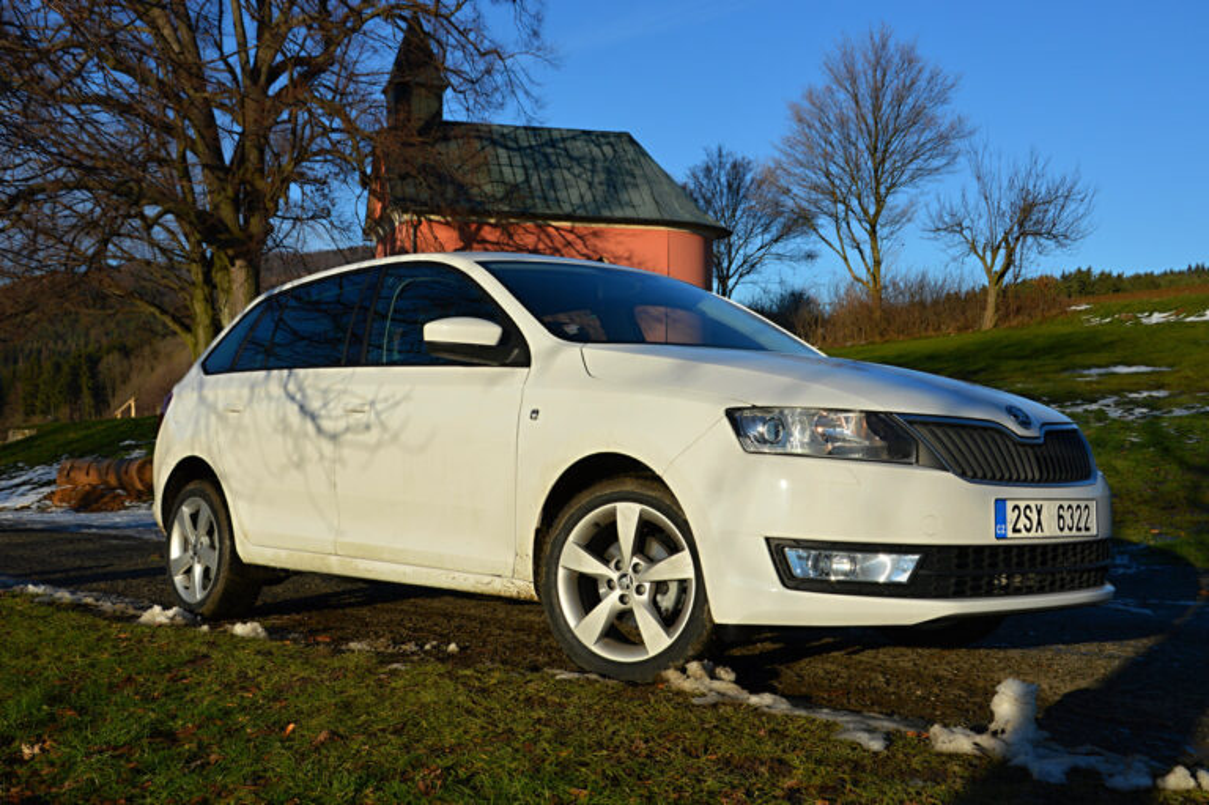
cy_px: 402
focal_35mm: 39
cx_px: 604
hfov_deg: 49.6
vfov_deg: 34.2
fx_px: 1309
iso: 100
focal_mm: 26
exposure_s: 1/320
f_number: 9
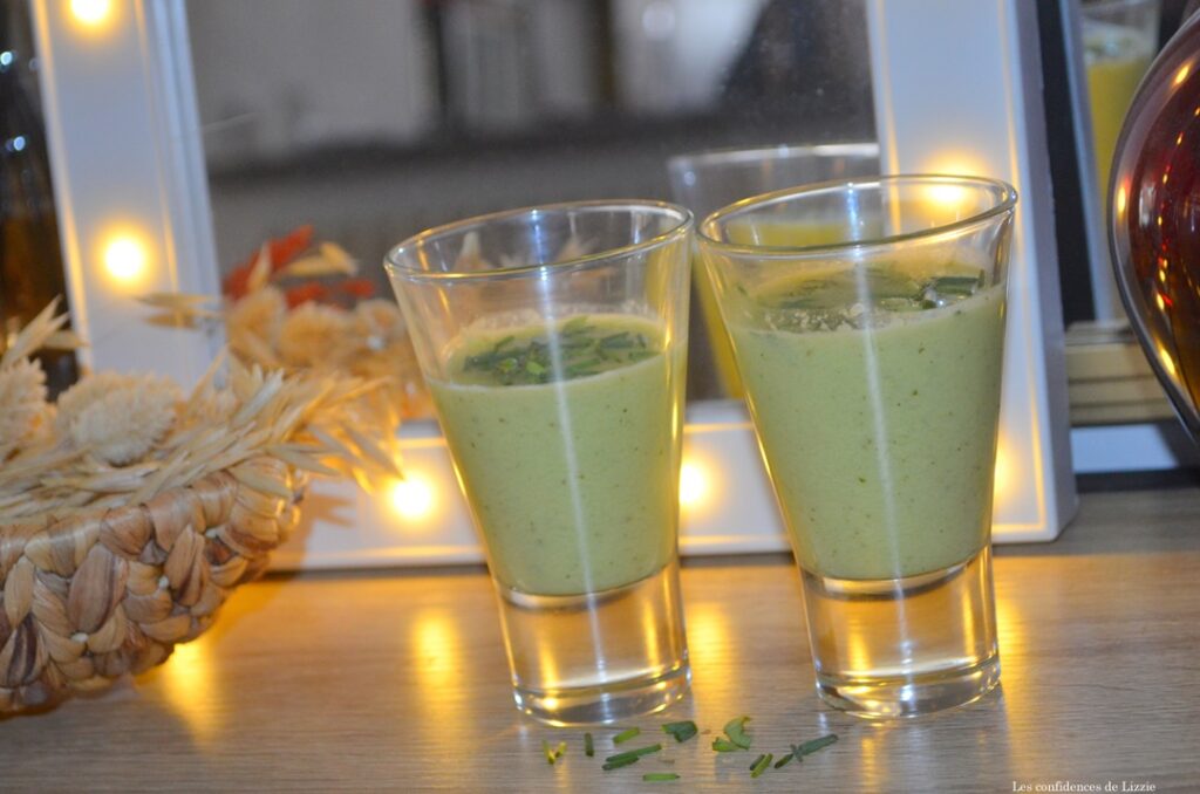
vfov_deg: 20.1
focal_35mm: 68
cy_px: 397
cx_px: 600
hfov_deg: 29.9
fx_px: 2245
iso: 1000
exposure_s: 1/60
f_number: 5.3
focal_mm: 45
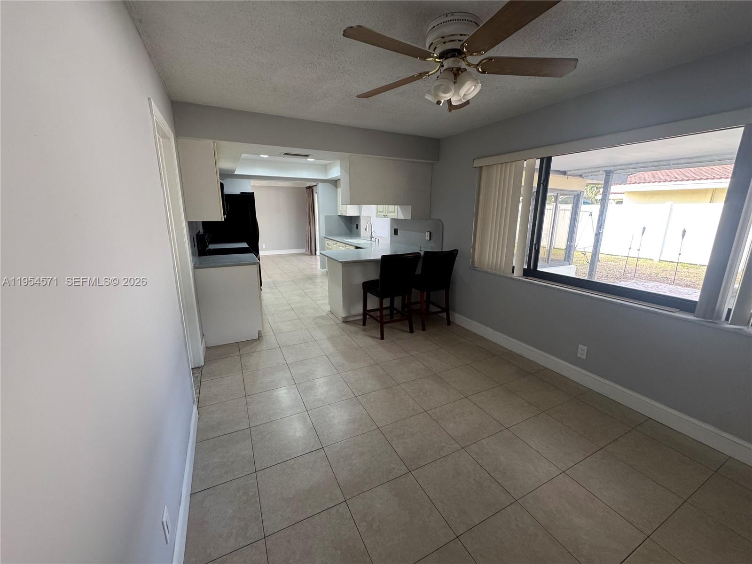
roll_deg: -0.8
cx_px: 376
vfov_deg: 85.7
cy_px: 282
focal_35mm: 14
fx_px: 304
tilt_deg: -13.0
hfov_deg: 102.1
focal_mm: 2.22
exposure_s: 1/60
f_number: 2.2
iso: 200
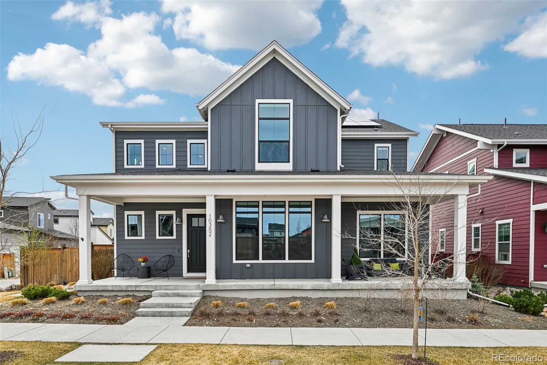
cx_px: 274
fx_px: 311
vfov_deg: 60.7
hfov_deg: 82.6
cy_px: 182
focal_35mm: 20
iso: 64
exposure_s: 1/60
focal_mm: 20.5
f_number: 11
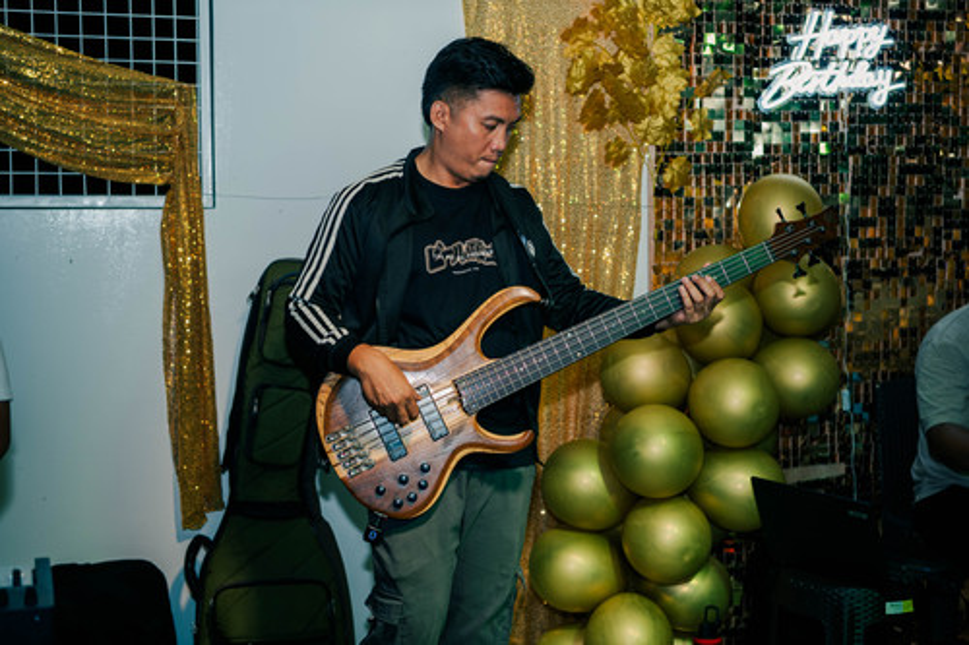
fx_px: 1345
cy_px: 322
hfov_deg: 39.6
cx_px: 484
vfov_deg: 27.0
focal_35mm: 50
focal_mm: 50
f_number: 2.8
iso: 800
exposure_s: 1/200
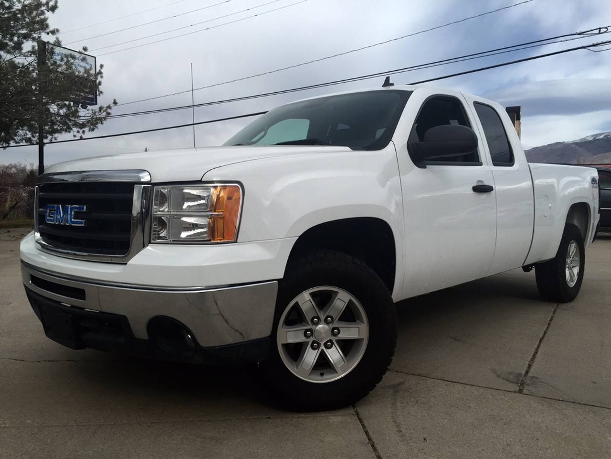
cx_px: 306
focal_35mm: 29
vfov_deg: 48.2
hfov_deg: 61.7
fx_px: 512
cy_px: 230
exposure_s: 1/1582
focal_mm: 4.15
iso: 32
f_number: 2.2
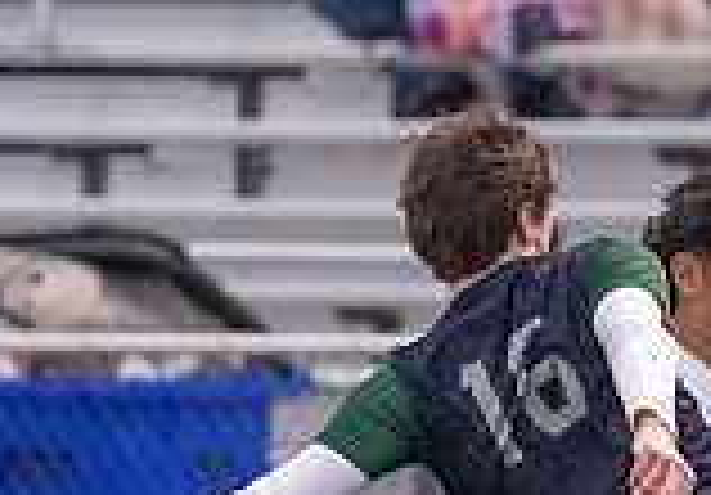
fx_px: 26108
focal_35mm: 1304
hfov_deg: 1.6
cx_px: 577
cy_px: 577
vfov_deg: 1.1
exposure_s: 1/1250
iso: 3200
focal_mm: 200
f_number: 2.8
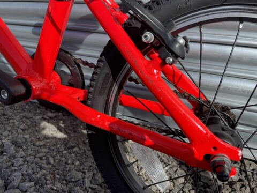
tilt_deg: -23.1
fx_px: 193
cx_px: 128
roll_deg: -3.7
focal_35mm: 26
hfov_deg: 67.3
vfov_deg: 53.1
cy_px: 96
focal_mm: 4.2
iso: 32
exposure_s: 1/2212
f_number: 1.6
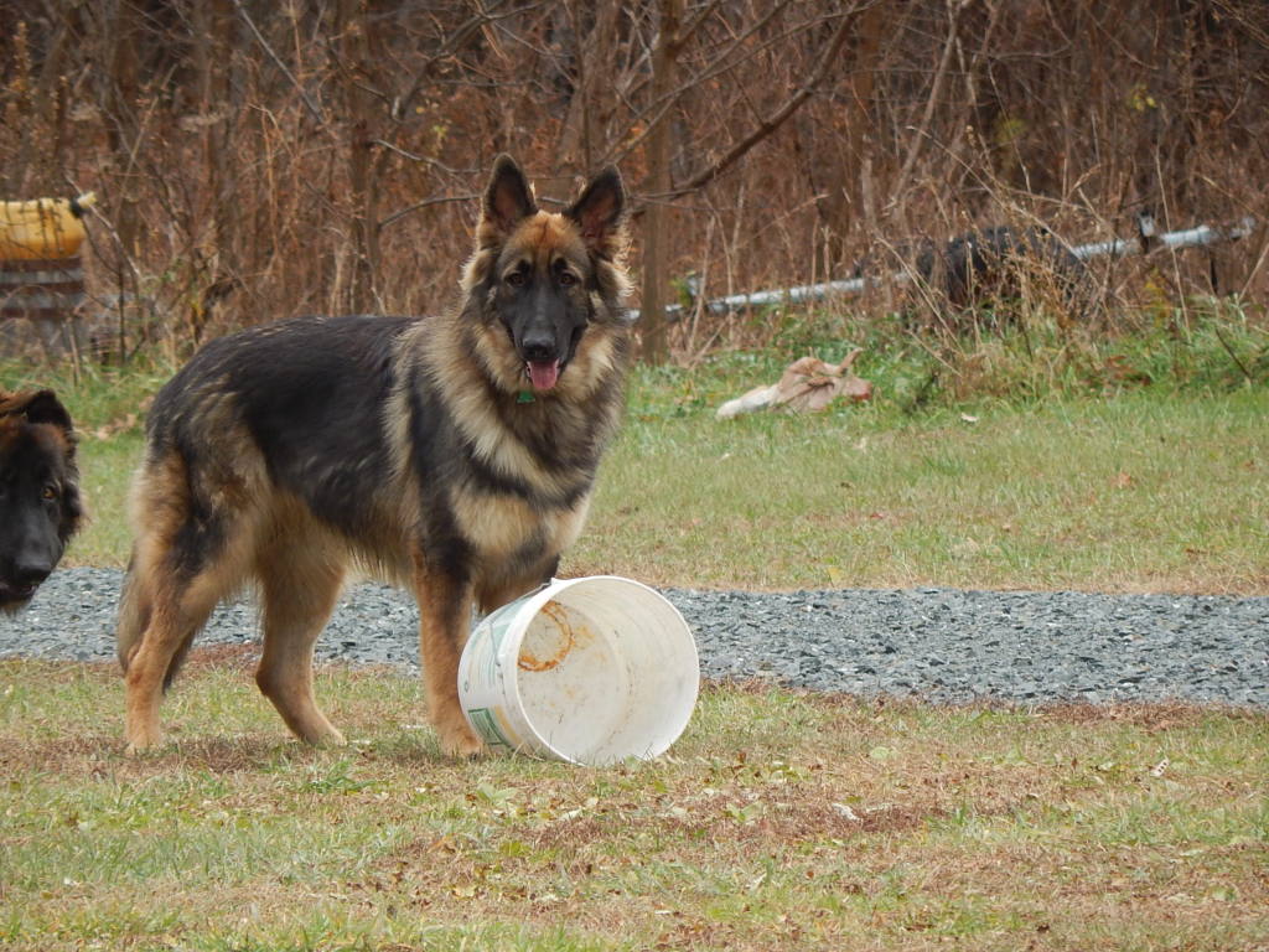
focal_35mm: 675
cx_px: 634
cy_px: 476
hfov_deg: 2.9
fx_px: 24745
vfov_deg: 2.2
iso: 220
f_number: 5.8
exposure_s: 1/125
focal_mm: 120
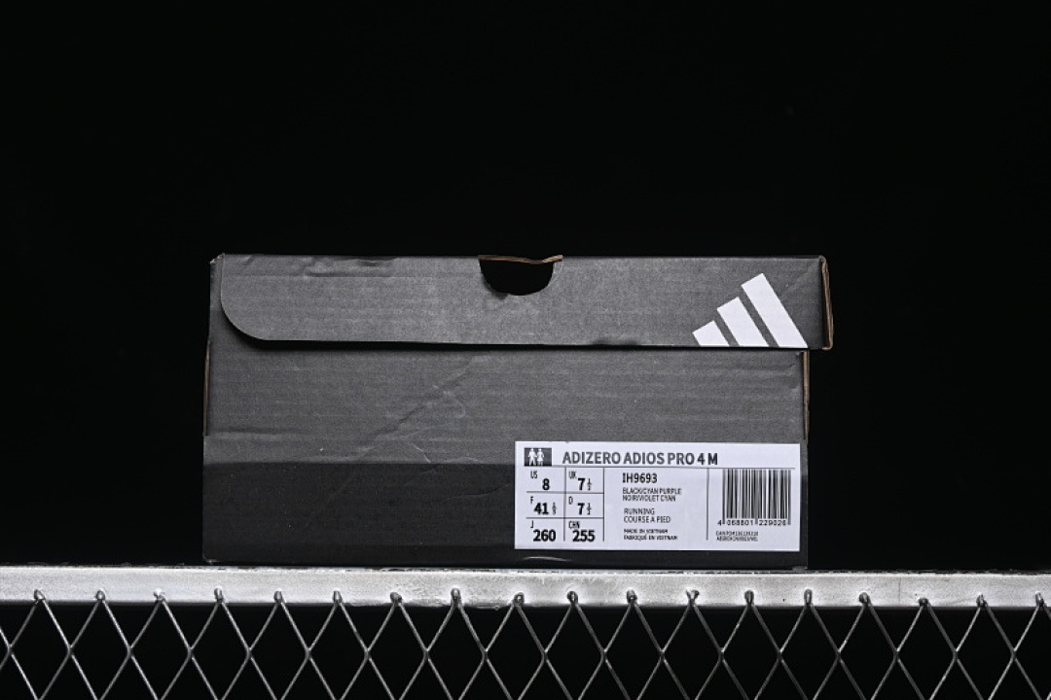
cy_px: 350
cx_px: 526
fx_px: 2189
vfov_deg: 18.2
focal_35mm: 75
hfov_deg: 27.0
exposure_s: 1/60
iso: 160
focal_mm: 50
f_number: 6.3
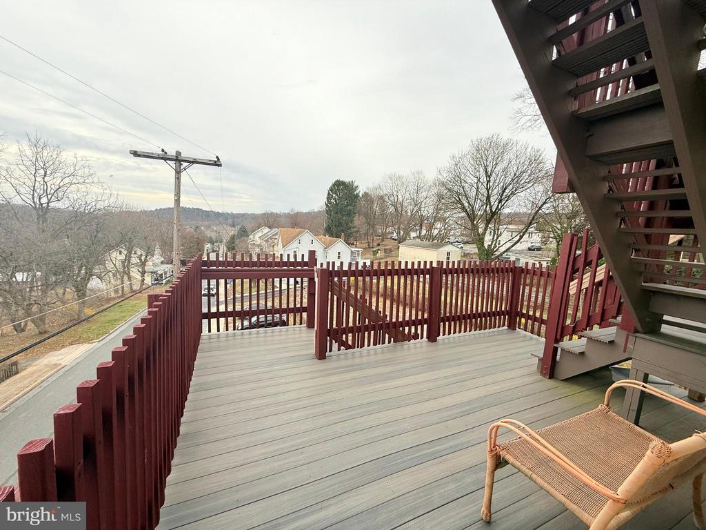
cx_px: 353
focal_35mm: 14
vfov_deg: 85.7
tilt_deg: -7.4
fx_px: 286
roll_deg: -2.8
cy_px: 265
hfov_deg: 102.1
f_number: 2.2
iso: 50
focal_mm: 2.22
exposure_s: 1/328
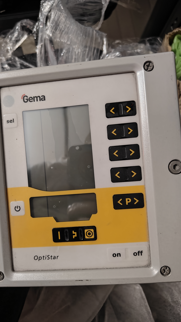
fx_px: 230
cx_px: 76
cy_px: 158
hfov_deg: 42.8
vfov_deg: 69.9
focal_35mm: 27
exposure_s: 1/20
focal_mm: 5.59
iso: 640
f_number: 1.8
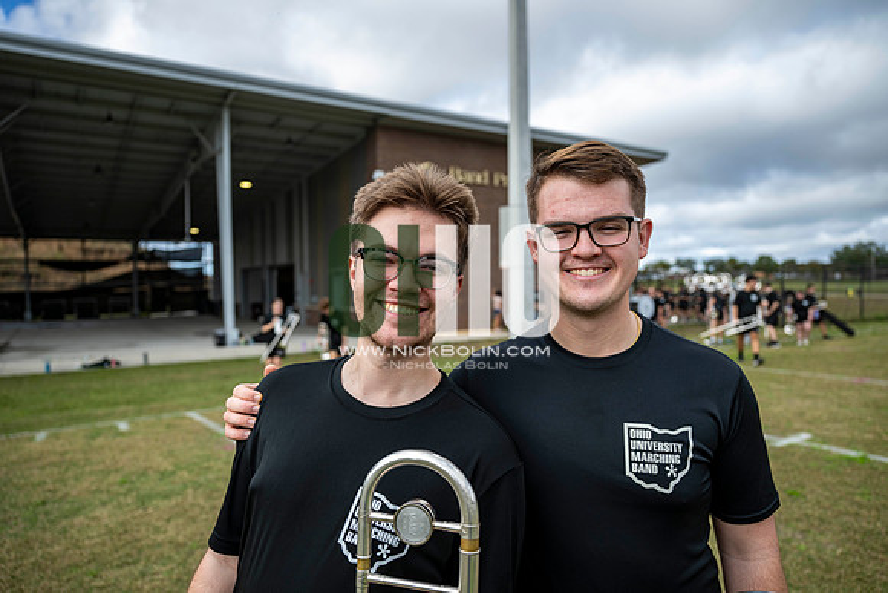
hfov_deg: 73.7
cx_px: 444
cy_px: 296
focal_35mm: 24
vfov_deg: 53.2
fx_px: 592
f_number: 2.8
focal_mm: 24
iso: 100
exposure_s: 1/1250
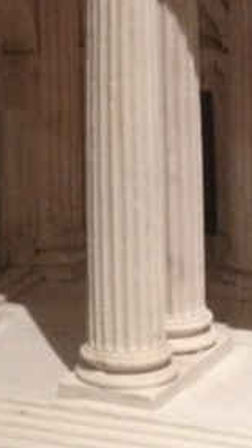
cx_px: 87
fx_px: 1910
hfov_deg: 7.5
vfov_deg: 12.9
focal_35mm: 161
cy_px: -129
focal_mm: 4.28
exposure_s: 1/20
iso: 200
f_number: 2.4
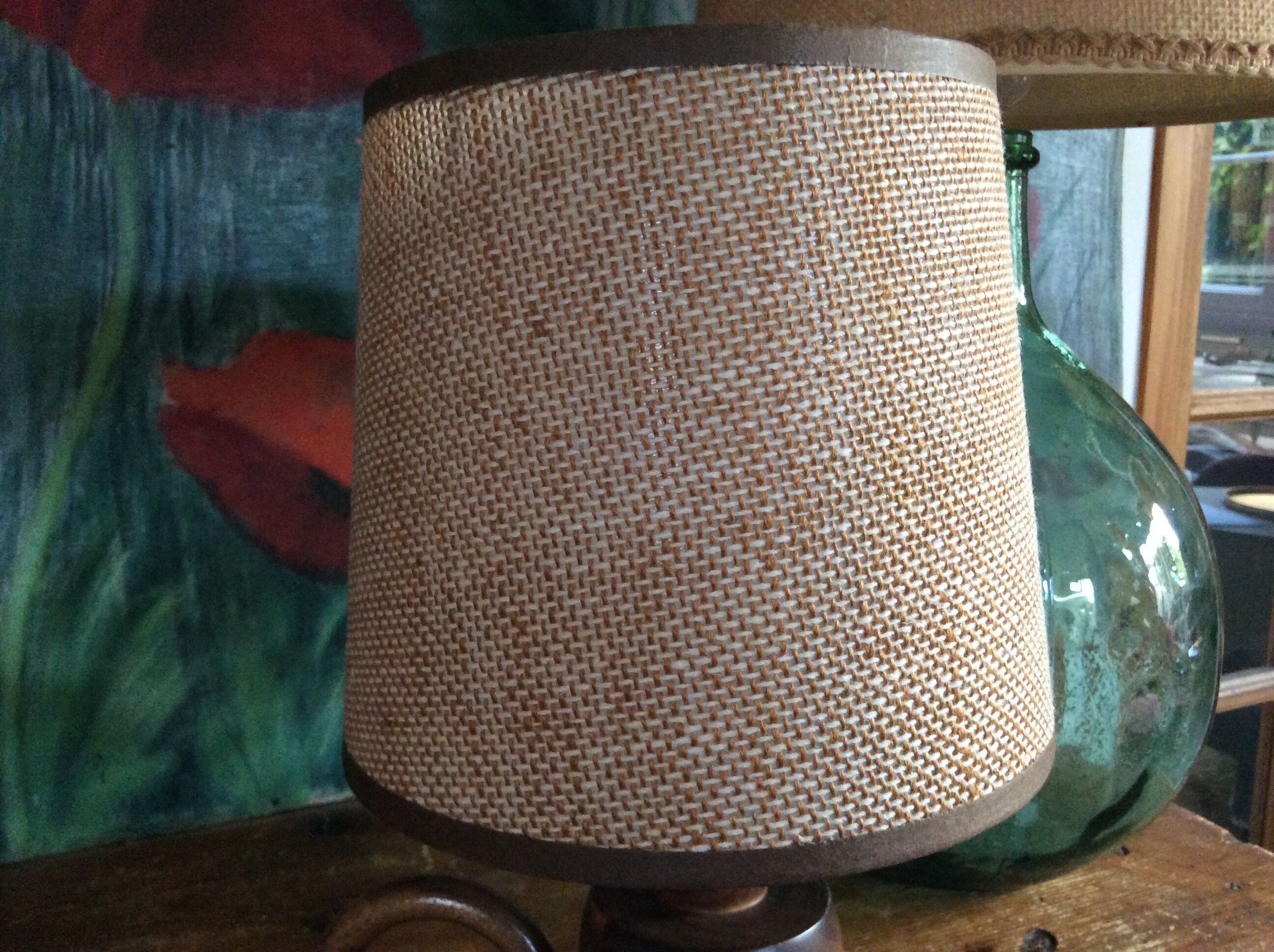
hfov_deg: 56.9
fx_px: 1176
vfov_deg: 44.1
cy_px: 476
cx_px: 637
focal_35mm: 32
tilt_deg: -11.3
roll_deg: +1.3
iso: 250
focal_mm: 3.3
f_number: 2.4
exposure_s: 1/25
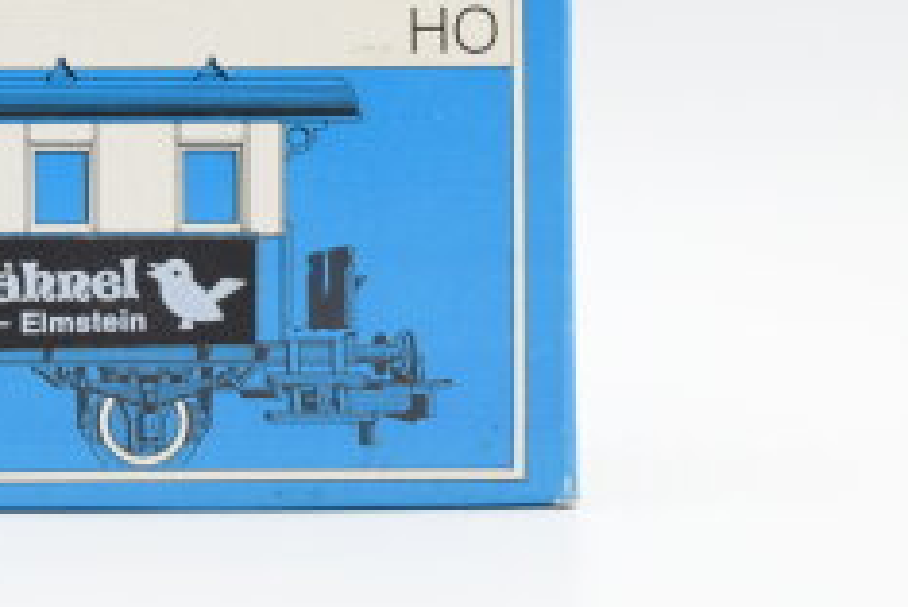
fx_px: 3389
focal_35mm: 134
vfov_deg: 10.1
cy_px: -33
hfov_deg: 14.8
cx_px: -166
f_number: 8
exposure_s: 1/160
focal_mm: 35
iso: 400
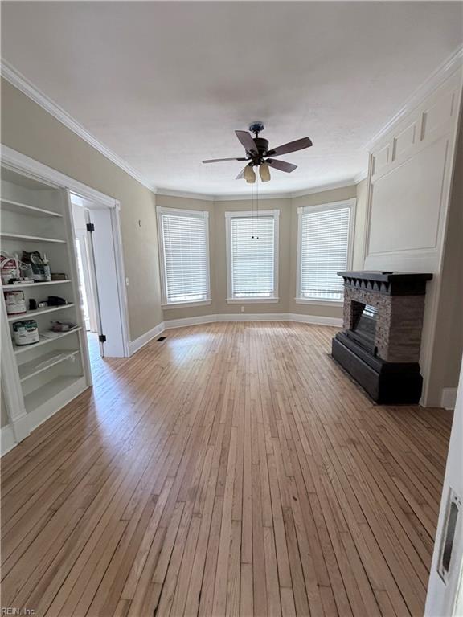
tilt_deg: -9.1
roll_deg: +1.7
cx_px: 232
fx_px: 250
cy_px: 308
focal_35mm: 14
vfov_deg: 102.1
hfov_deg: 85.7
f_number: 2.2
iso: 320
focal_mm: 2.22
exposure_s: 1/91
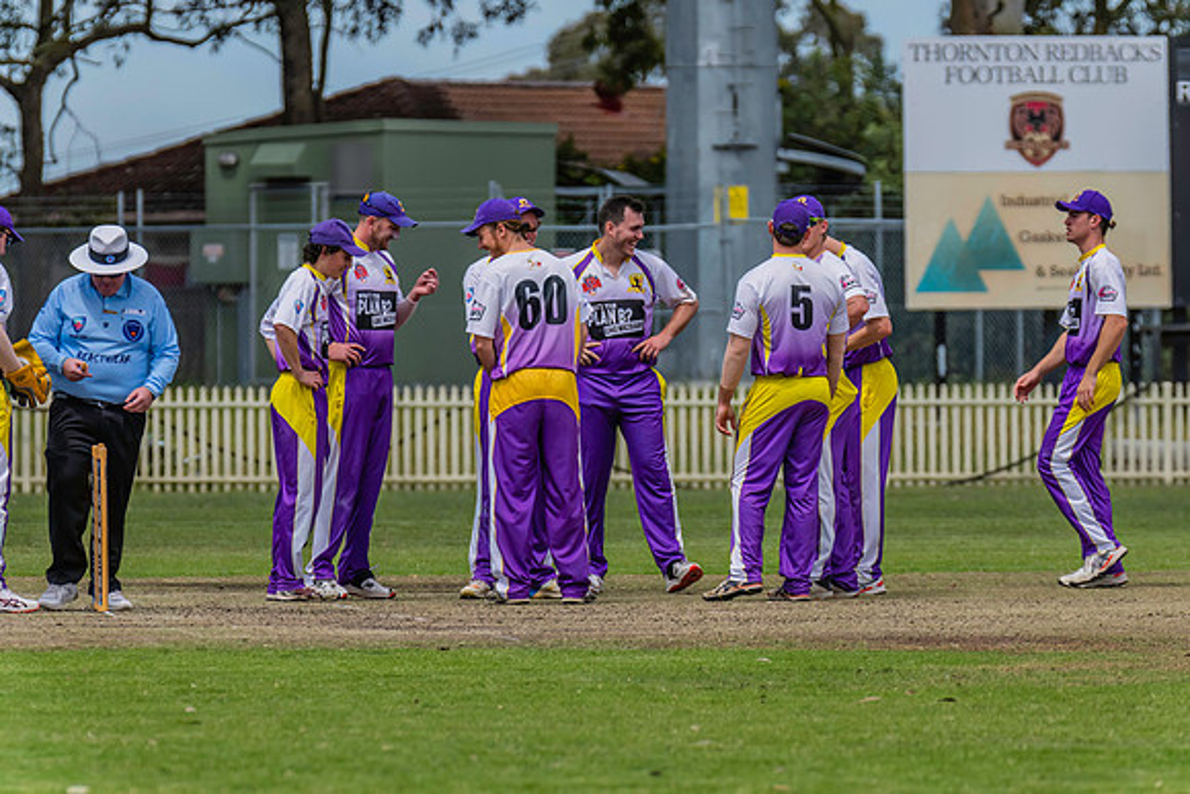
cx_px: 613
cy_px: 400
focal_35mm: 393
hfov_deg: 5.2
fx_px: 12998
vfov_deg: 3.5
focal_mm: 380
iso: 800
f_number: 7.1
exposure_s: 1/2500
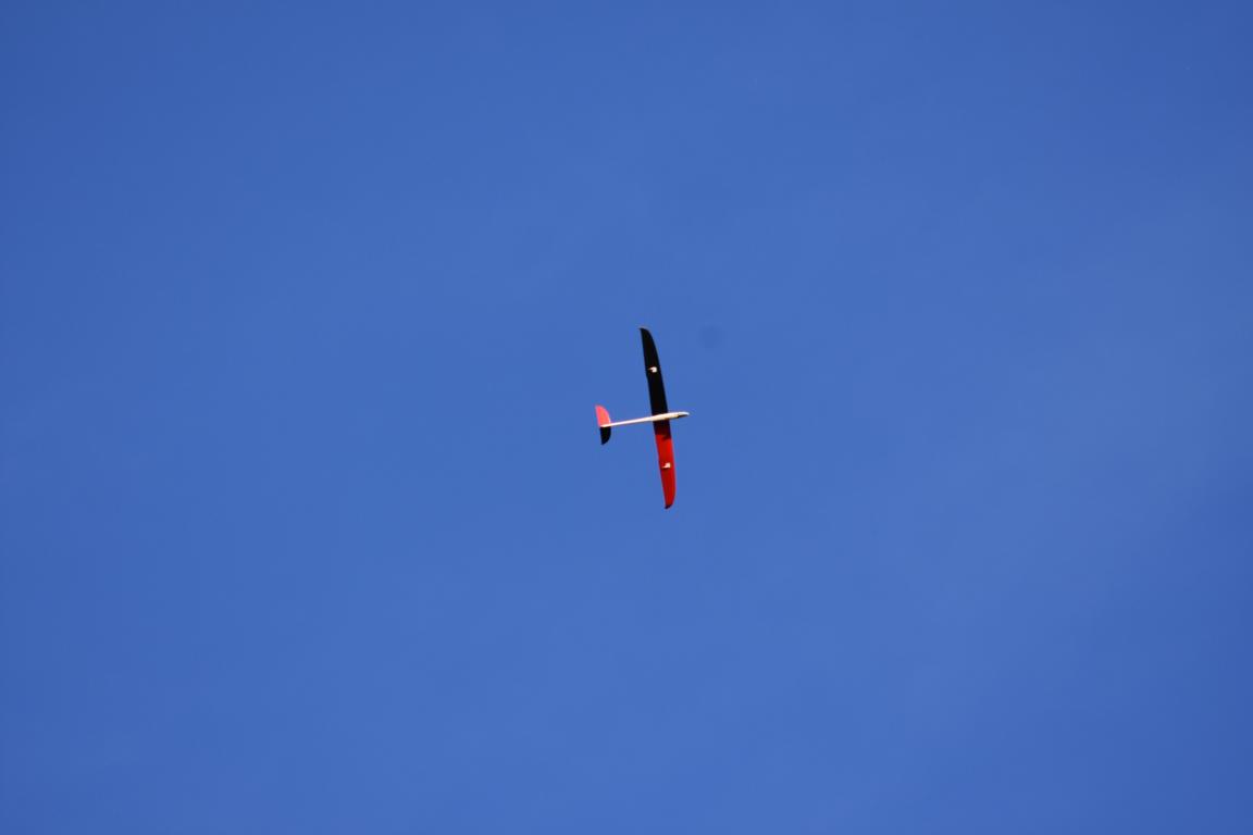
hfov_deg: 6.5
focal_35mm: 315
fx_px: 10963
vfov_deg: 4.4
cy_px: 418
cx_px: 626
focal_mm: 210
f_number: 5.6
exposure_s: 1/1600
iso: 400
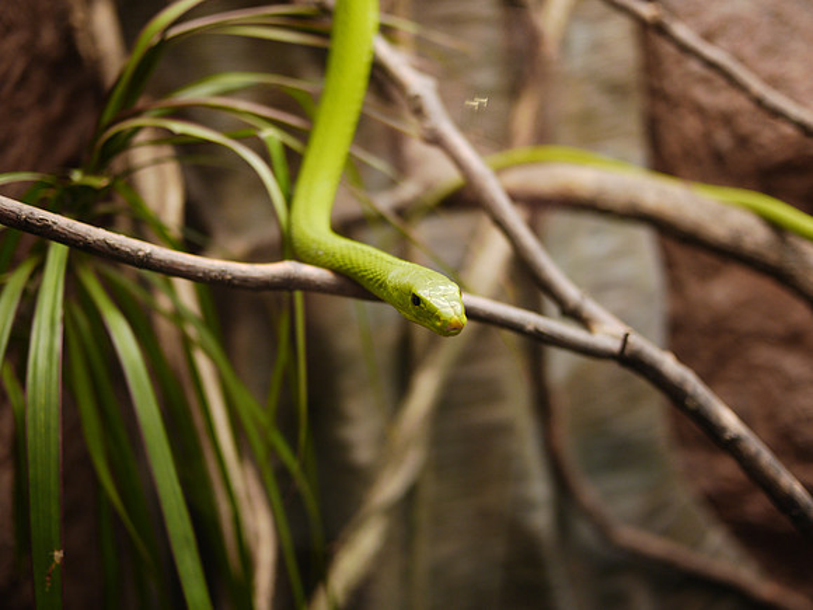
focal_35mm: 40
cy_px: 305
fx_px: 939
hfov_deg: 46.8
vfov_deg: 36.0
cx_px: 406
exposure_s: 1/125
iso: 160
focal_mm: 20
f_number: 1.7
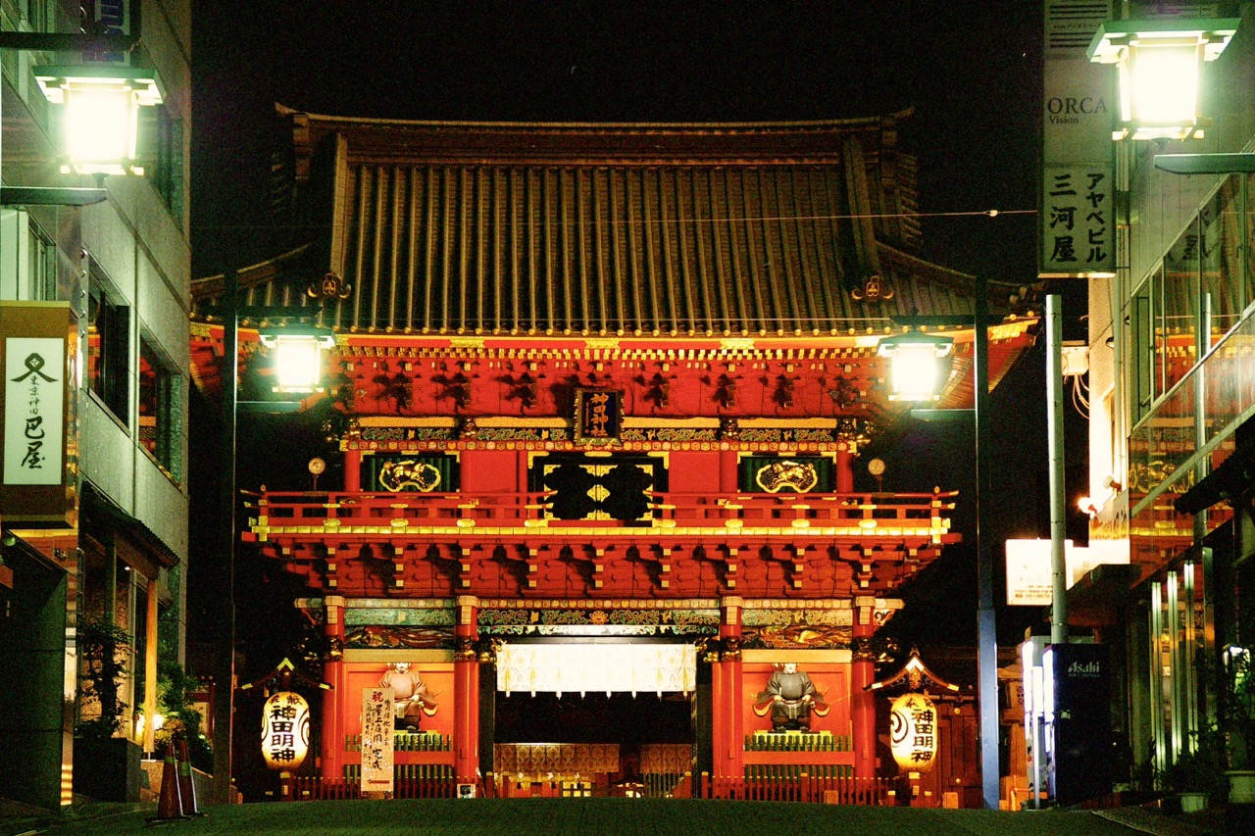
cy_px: 418
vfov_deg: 11.7
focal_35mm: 117
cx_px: 628
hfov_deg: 17.5
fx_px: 4078
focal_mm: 78
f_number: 5.6
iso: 200
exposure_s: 4
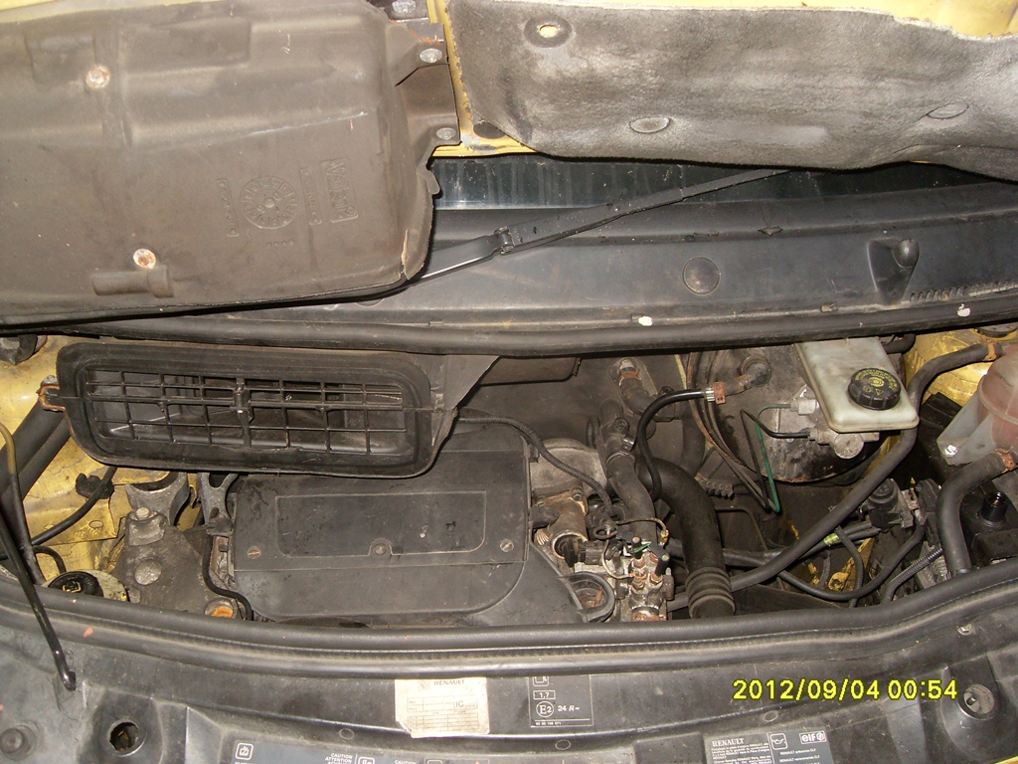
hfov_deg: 50.1
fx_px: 1088
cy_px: 382
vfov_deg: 38.7
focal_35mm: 37
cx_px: 509
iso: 120
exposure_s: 1/45
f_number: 2.8
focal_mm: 6.3
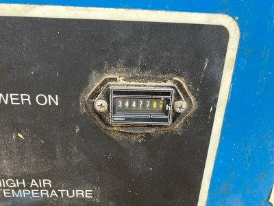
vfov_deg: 49.7
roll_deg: +0.2
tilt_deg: -20.4
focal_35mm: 28
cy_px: 103
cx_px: 137
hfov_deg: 63.4
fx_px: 222
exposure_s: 1/471
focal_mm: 3.99
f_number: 1.8
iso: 32
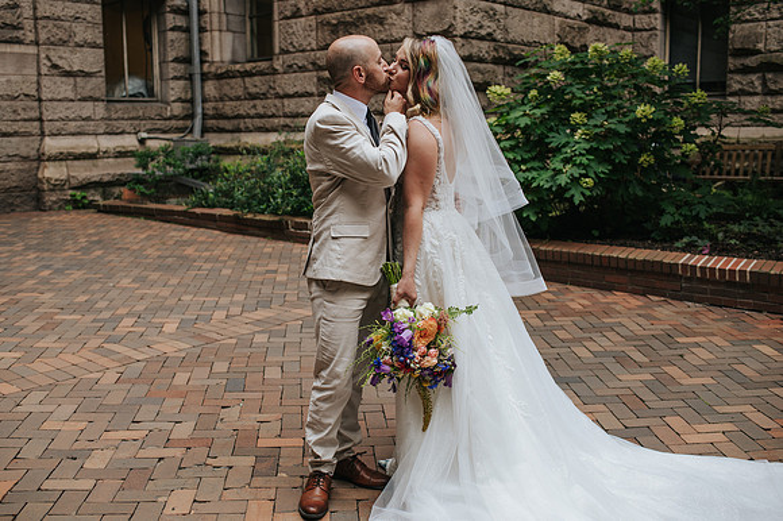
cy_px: 258
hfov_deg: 52.1
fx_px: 801
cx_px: 373
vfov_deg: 36.0
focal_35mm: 37
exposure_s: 1/320
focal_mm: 35
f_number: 3.2
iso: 360
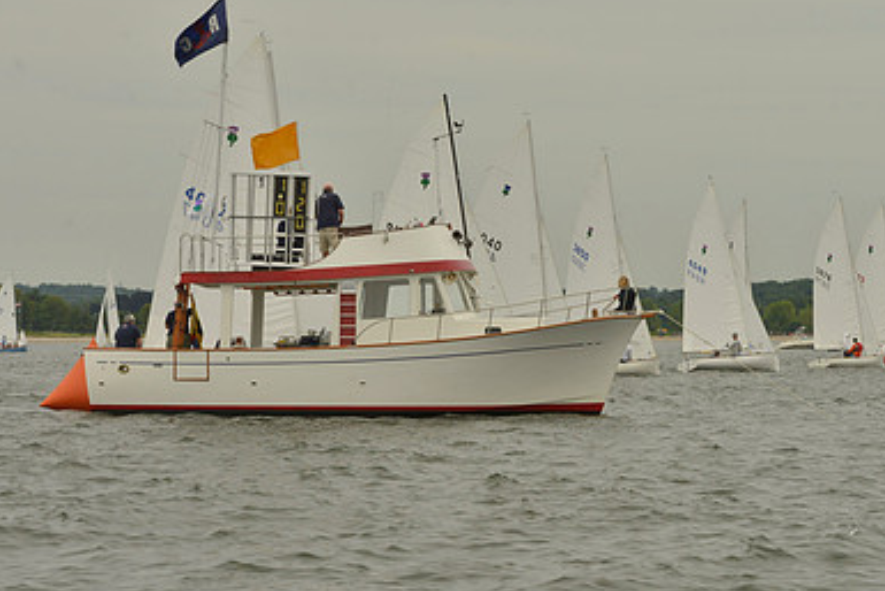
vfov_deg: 10.7
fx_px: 3148
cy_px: 289
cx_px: 591
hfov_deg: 16.0
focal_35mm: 128
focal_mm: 85
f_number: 10
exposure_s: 1/1250
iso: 400
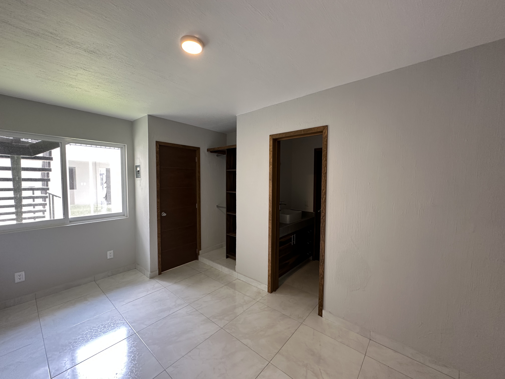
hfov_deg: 102.1
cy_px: 190
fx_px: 204
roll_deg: -0.3
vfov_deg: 85.7
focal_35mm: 14
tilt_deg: -2.9
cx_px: 252
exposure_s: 1/99
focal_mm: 2.22
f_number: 2.2
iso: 160
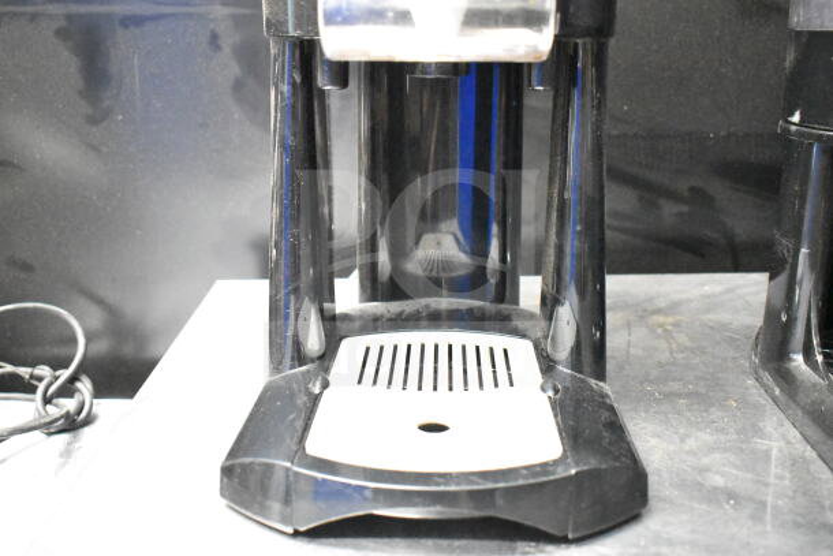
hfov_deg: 53.1
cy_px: 278
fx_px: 833
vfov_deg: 36.9
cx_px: 416
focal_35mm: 36
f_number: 3.8
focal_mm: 24
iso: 18000
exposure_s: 1/40
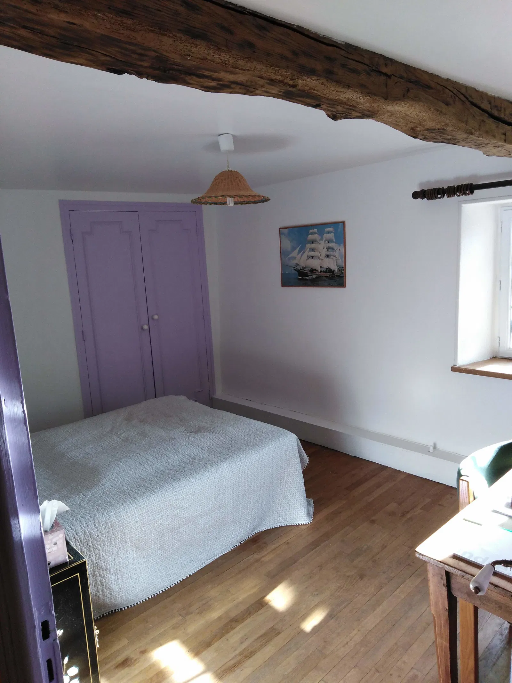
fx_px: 513
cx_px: 256
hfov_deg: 53.1
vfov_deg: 67.3
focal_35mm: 26
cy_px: 342
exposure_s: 1/50
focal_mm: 3.46
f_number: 2.2
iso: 149
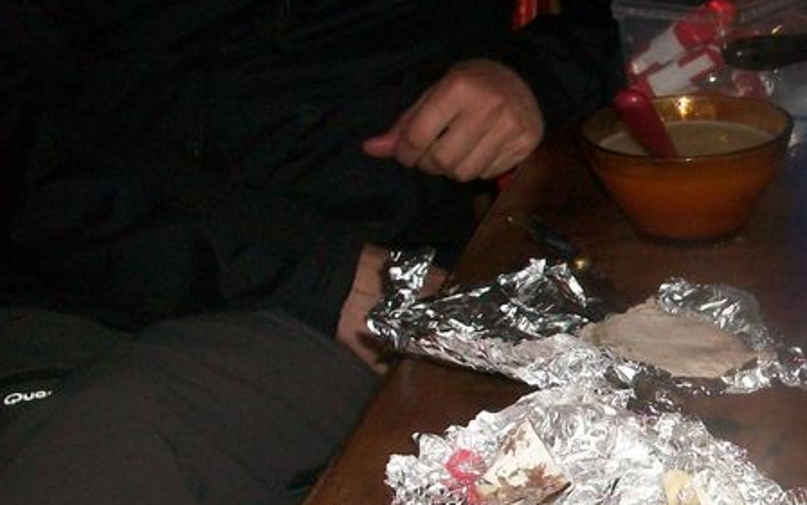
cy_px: 366
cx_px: 819
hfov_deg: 26.0
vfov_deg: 17.3
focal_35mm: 75
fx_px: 1650
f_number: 2.8
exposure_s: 1/60
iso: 120
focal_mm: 5.7
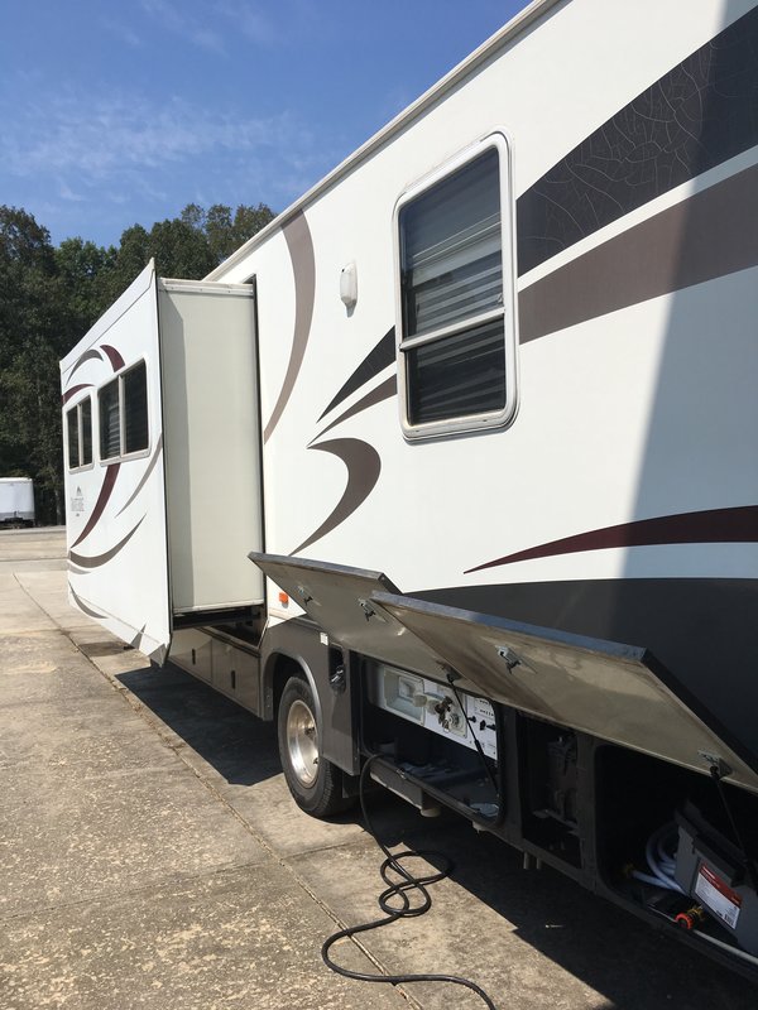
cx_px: 379
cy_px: 505
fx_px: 847
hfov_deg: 48.2
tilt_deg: -4.2
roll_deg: +0.5
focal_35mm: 29
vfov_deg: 61.7
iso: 25
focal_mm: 4.15
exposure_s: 1/3205
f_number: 2.2
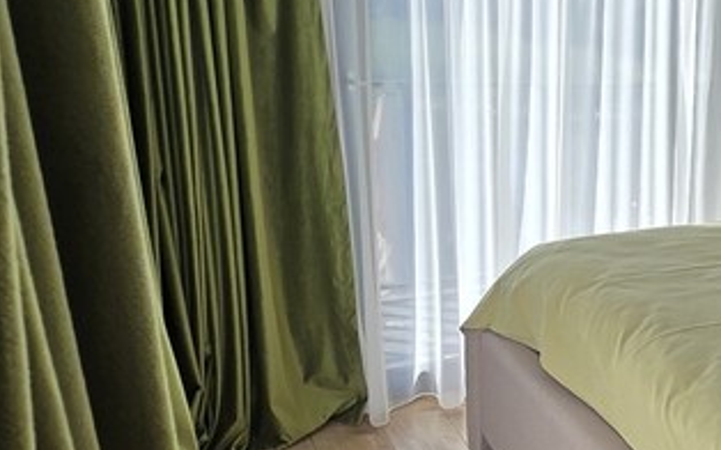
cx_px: 827
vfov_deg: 28.6
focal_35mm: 45
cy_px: 204
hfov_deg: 36.3
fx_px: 884
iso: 50
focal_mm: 2.2
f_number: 2.2
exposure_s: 1/622
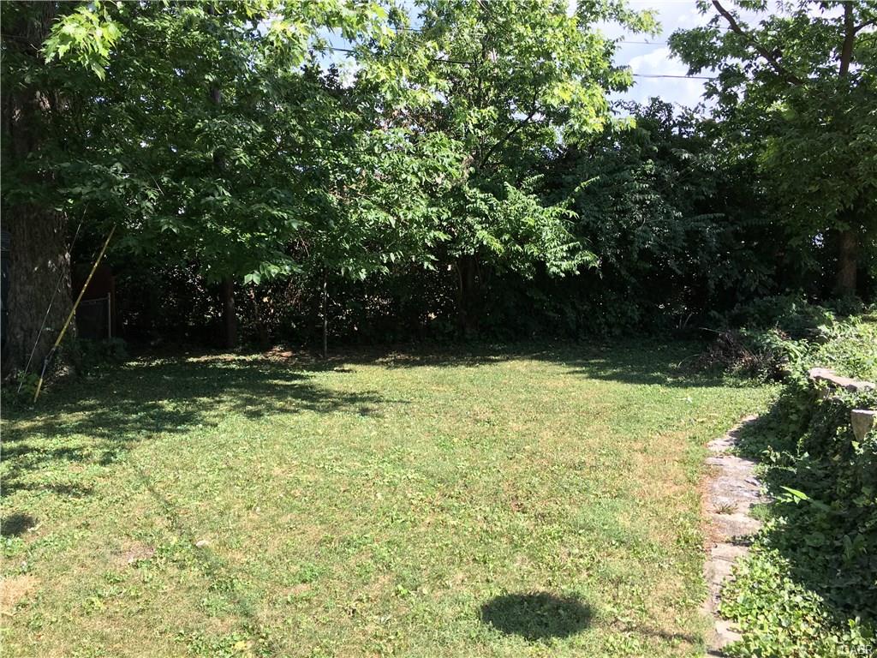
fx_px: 735
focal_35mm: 29
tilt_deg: -3.5
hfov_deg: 61.7
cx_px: 438
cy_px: 329
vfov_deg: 48.2
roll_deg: -0.2
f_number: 2.2
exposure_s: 1/430
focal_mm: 4.15
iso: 25
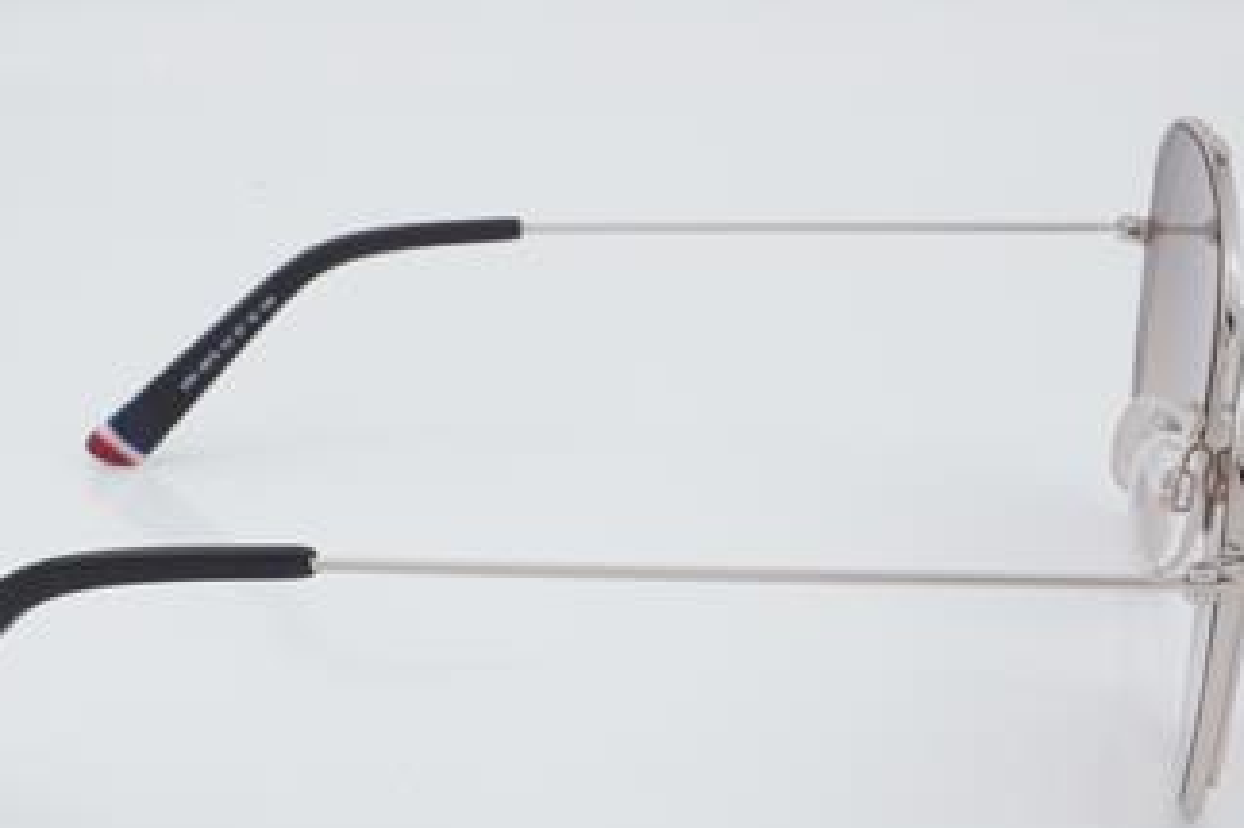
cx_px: 543
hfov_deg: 21.9
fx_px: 3212
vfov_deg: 14.7
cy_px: 474
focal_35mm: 93
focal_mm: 50
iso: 100
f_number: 32
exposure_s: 1/3
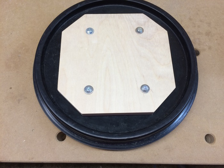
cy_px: 84
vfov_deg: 48.2
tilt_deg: -68.1
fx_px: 188
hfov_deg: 61.7
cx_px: 112
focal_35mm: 29
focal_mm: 4.15
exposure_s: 1/33
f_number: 2.2
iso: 32
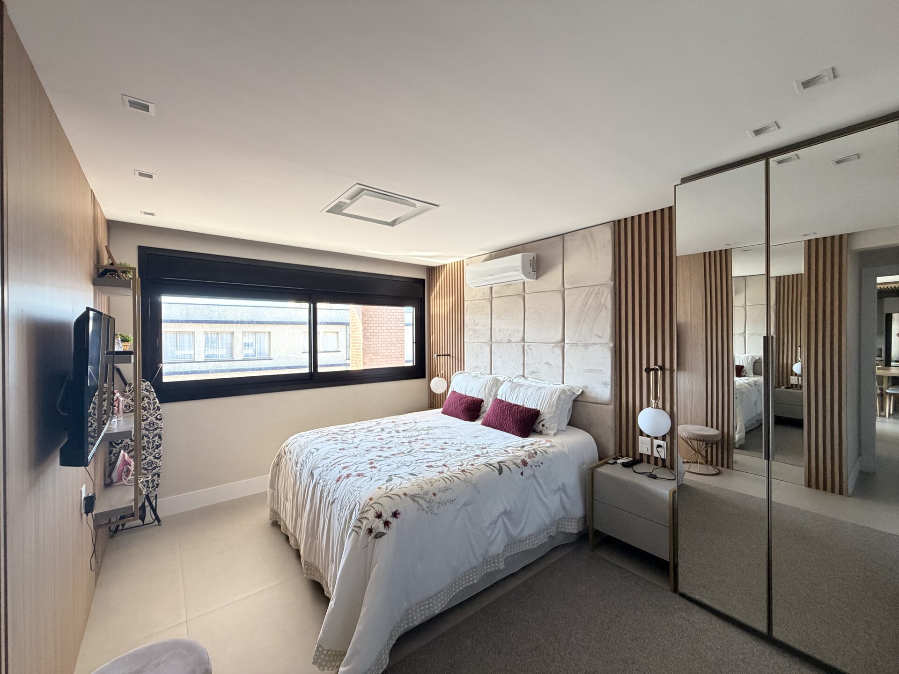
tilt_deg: -1.0
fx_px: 364
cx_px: 450
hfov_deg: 102.1
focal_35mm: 14
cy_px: 337
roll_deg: +0.3
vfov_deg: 85.7
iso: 320
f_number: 2.2
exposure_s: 1/77
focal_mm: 2.22
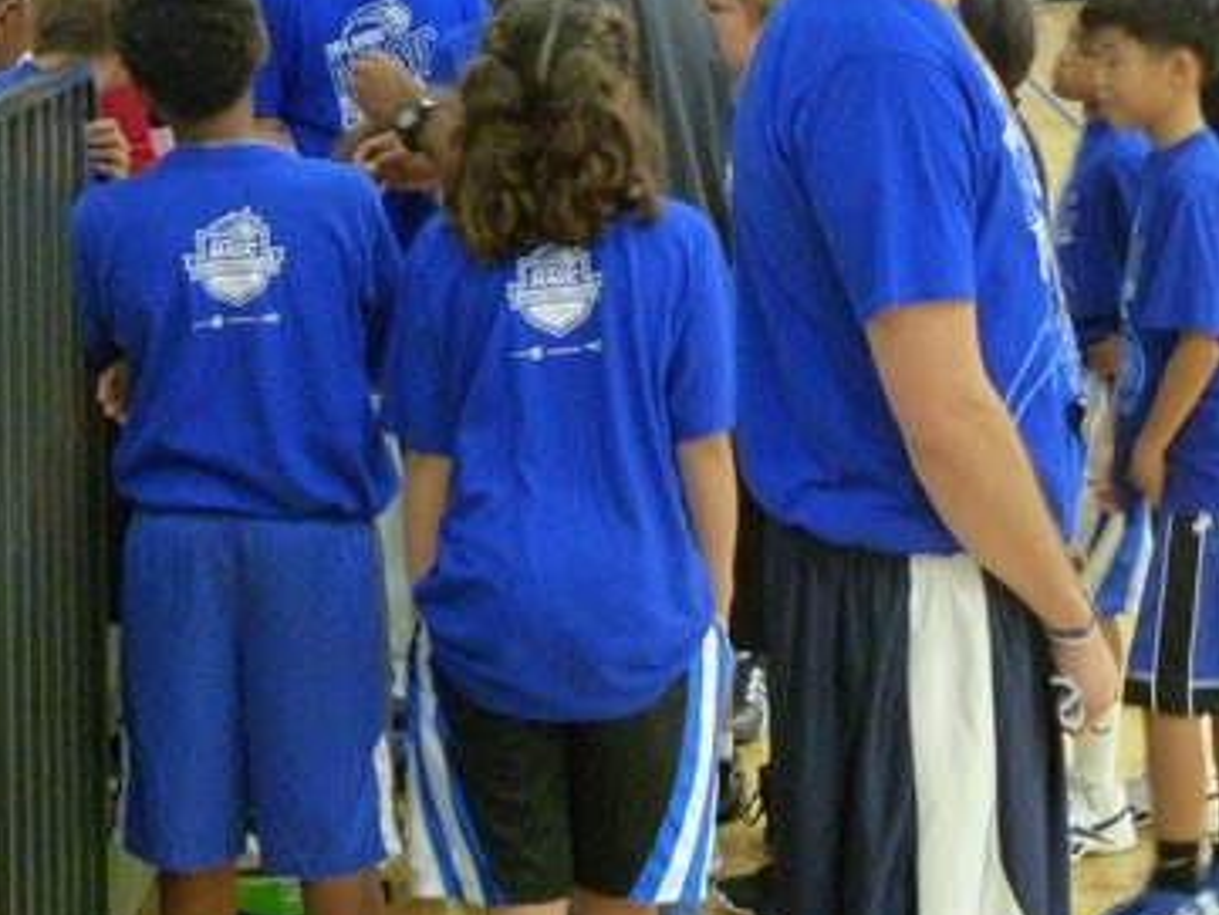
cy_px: 152
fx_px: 3804
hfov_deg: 18.2
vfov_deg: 13.6
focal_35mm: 108
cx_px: 790
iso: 800
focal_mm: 11
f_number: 3.3
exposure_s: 1/15
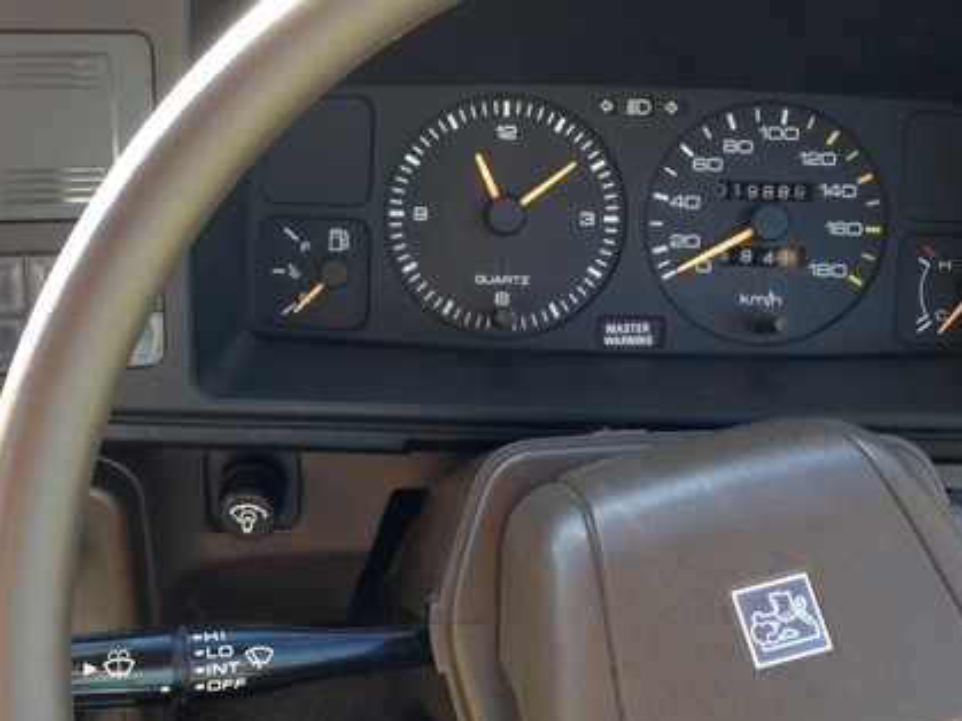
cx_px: 457
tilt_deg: -27.6
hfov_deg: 30.7
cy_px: 432
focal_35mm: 63
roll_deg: +5.3
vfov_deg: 23.2
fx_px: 1750
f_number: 2.4
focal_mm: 4.12
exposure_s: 1/60
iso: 64
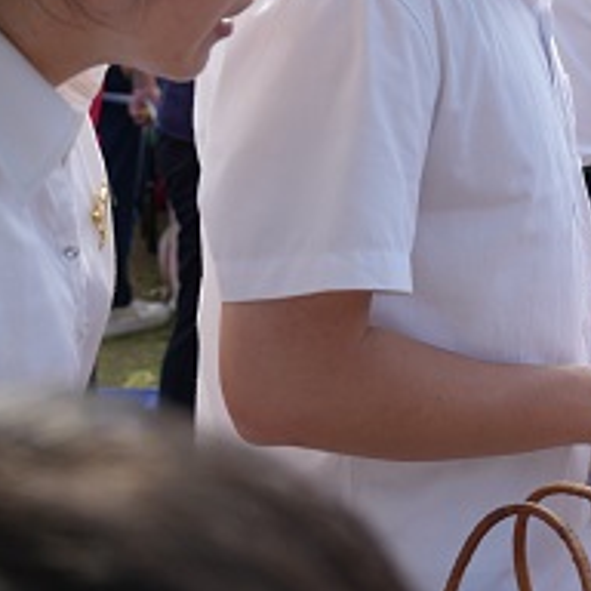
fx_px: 1970
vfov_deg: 16.9
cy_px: 132
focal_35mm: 102
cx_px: 1019
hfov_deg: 15.1
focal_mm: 33
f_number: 4.5
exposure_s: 1/400
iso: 100
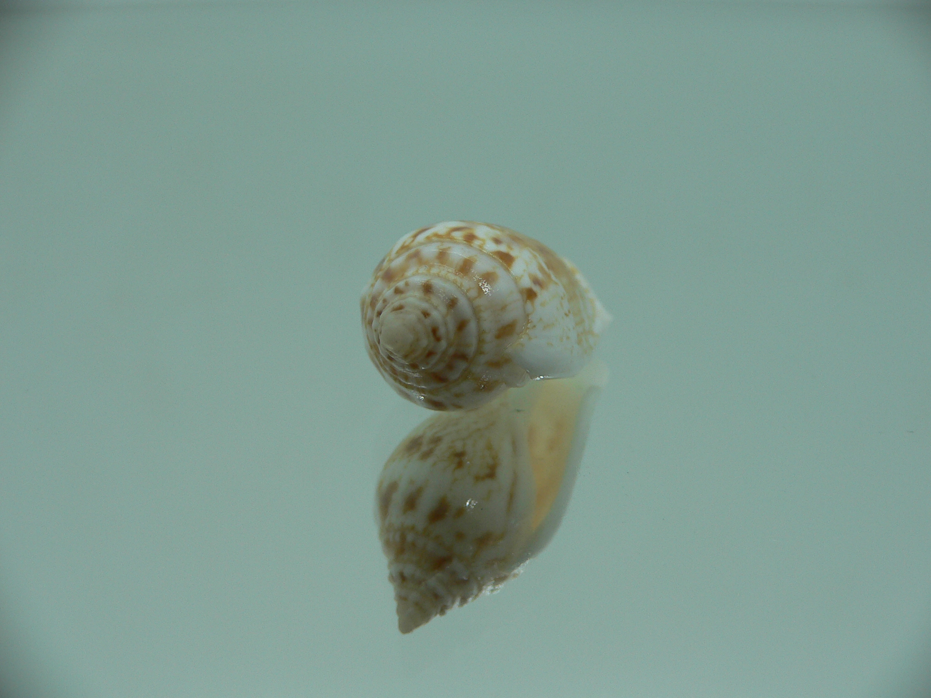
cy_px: 349
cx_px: 466
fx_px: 941
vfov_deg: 40.7
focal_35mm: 35
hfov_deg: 52.6
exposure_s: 1/80
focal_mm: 4.6
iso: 80
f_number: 2.8
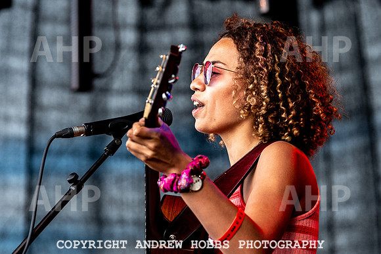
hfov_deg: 9.2
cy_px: 101
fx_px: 2355
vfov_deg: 6.2
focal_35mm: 223
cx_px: 229
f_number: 5.6
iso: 1100
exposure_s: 1/800
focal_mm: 185
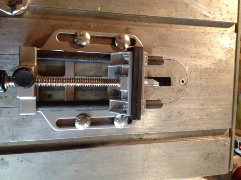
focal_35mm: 35
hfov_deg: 52.6
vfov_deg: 40.7
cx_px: 120
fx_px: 244
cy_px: 90
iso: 400
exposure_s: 1/20
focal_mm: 4.28
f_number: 2.4
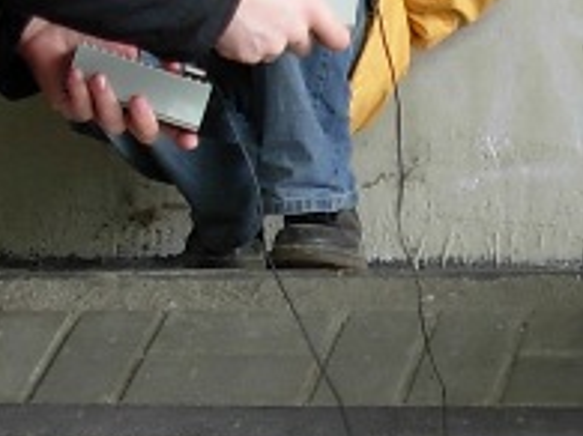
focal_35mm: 200
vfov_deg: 7.4
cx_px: 559
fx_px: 3366
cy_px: 236
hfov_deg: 9.8
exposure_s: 1/19
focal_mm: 6.3
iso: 79
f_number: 2.9
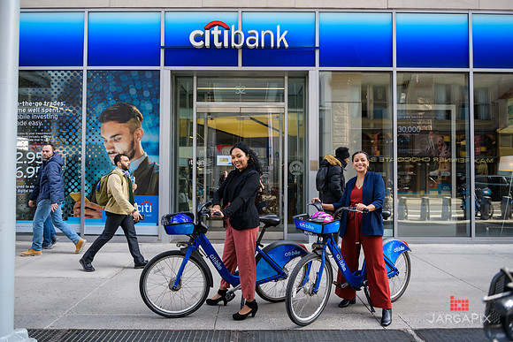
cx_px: 256
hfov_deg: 67.4
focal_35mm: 27
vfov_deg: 48.0
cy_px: 171
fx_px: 385
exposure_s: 1/400
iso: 200
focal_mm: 27
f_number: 3.2
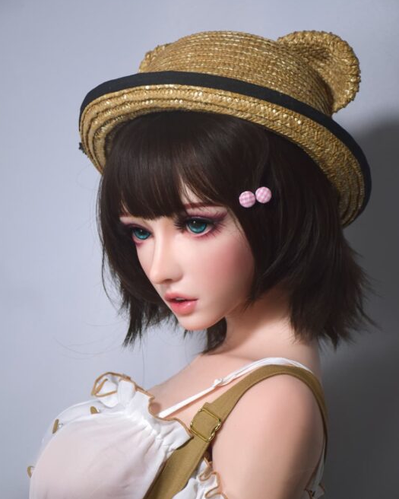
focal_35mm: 103
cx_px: 199
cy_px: 284
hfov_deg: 15.0
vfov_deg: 18.6
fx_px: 1520
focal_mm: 60
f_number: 5
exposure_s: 1/100
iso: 400
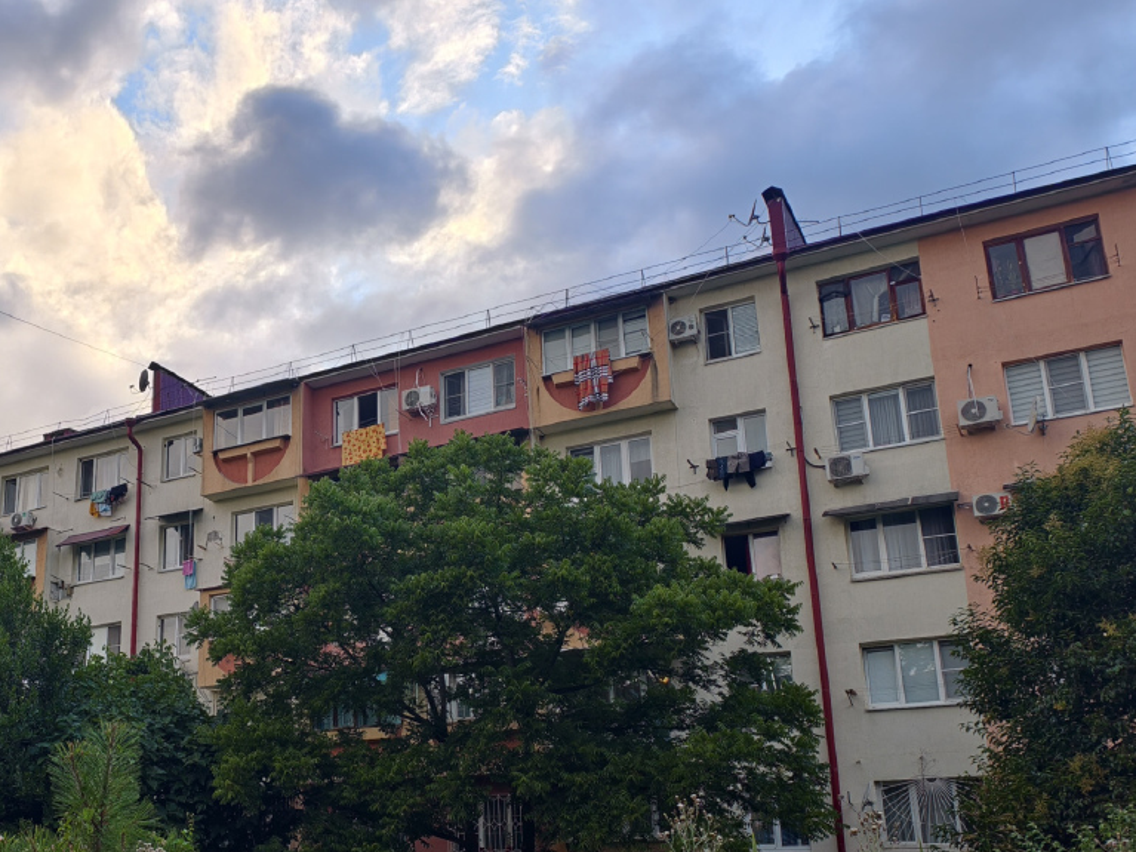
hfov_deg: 45.6
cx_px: 238
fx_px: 1280
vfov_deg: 36.5
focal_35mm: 39
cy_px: 556
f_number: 1.57
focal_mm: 6.54
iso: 71
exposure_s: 1/220
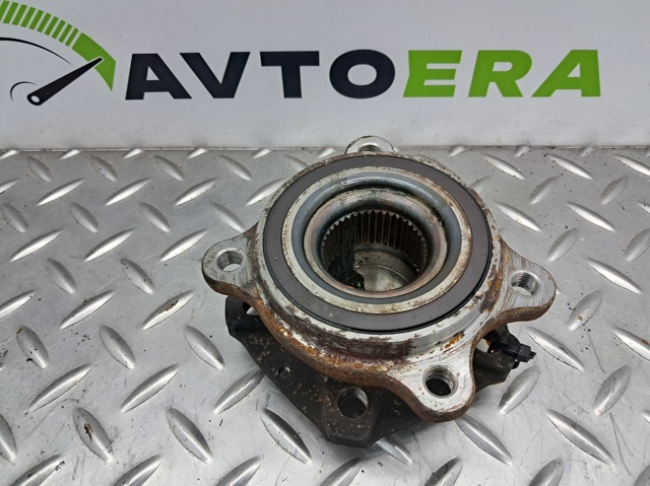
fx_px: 507
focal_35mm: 27
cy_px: 243
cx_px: 325
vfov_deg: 51.3
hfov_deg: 65.4
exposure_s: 1/50
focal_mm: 4
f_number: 1.8
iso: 125
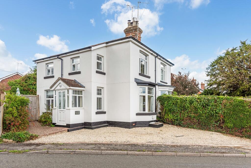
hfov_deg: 73.7
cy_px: 84
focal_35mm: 24
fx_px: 167
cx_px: 126
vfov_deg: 53.2
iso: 320
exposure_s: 1/320
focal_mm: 24
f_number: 7.1
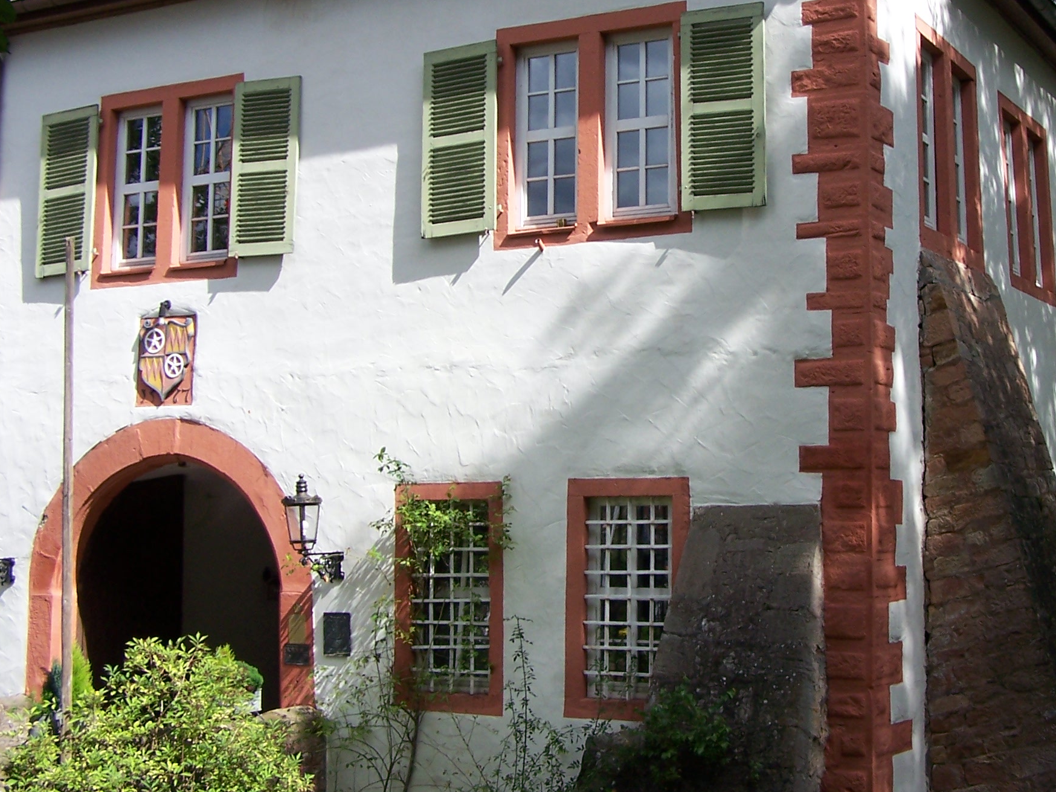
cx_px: 721
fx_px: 1708
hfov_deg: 34.0
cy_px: 295
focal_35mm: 56
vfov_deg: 26.0
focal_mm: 6.3
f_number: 2.8
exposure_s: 1/800
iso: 80
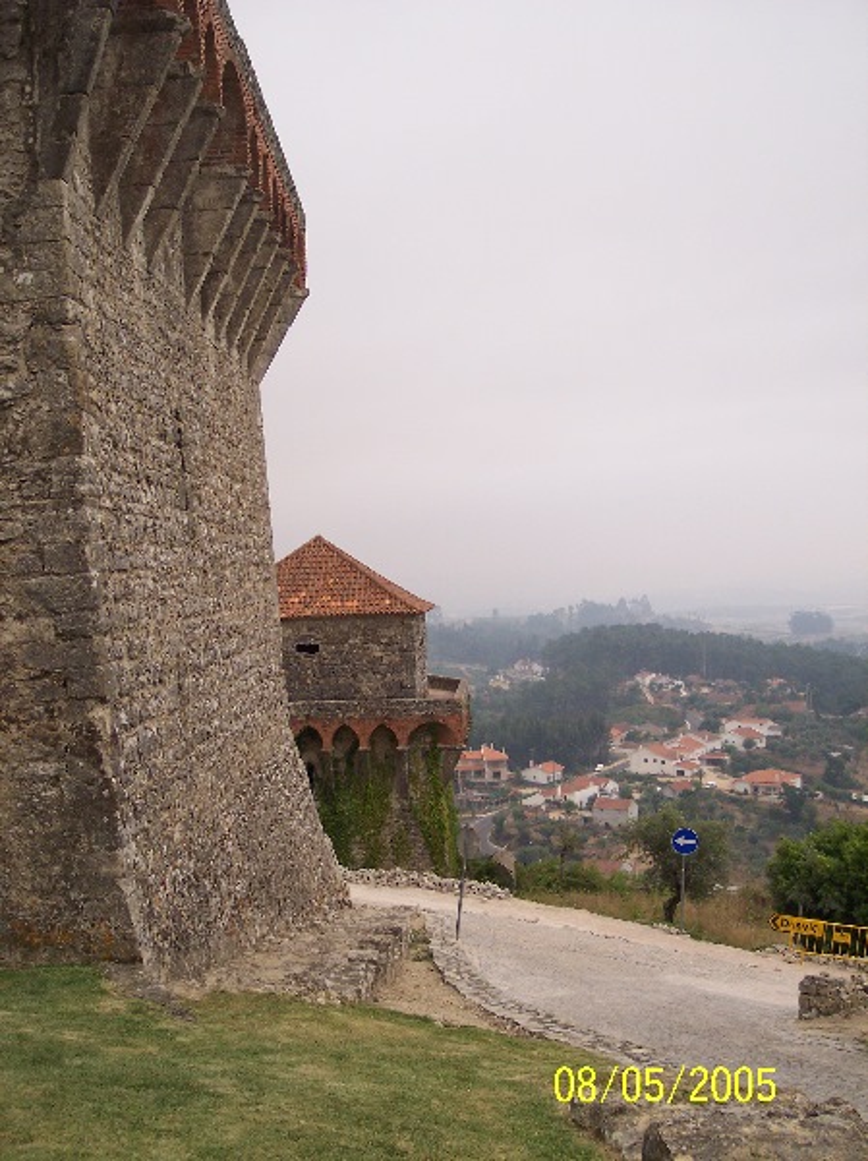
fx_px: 1272
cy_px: 580
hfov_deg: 37.7
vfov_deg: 49.0
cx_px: 434
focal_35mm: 38
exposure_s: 1/45
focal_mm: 8
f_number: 2.8
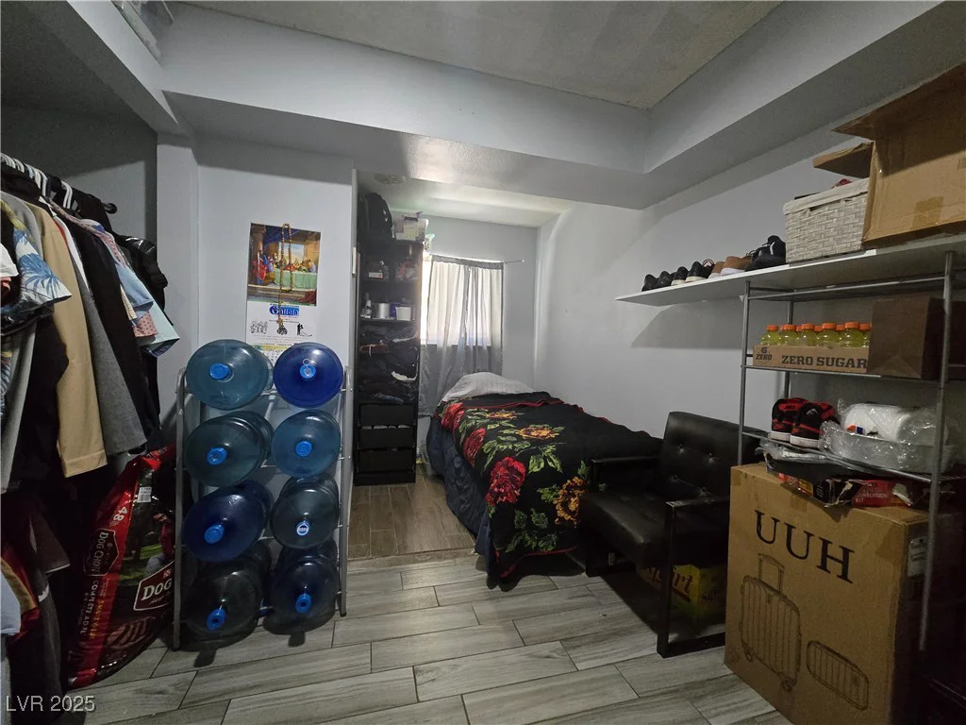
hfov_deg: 106.2
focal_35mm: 13
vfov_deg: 89.9
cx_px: 483
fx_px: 363
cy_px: 362
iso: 1250
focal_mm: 2.2
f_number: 2.2
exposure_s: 1/60
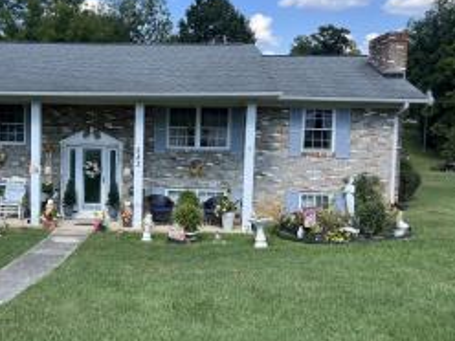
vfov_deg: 34.3
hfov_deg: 43.7
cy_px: 163
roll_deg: -0.9
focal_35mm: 42
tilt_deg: -4.8
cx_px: 130
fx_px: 552
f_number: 1.5
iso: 50
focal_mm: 5.7
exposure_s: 1/1869
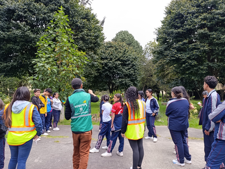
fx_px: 169
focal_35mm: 26
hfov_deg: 67.3
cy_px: 87
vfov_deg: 53.1
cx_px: 107
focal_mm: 6.14
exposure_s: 1/130
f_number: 1.6
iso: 50
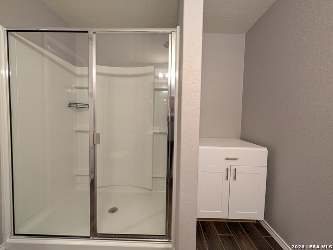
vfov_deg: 94.6
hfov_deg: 110.5
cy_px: 125
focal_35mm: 12
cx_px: 166
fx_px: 116
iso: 166
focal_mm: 2.02
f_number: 1.7
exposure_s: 1/60
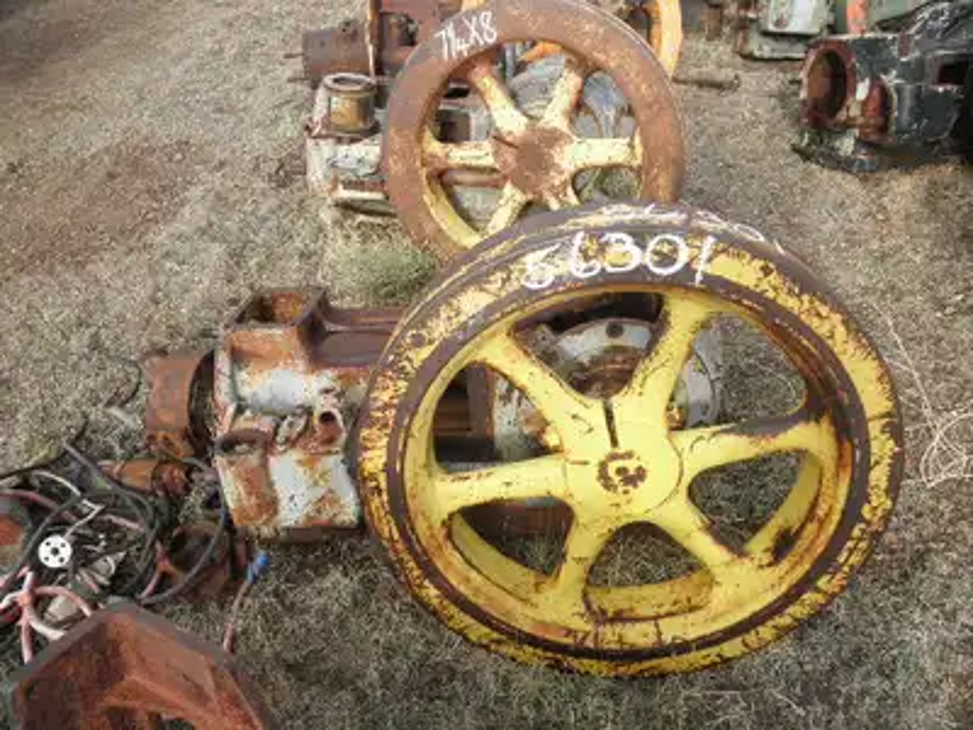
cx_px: 486
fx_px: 787
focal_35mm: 28
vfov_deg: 49.7
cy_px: 365
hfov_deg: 63.4
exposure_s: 1/400
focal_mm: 5
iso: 64
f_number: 3
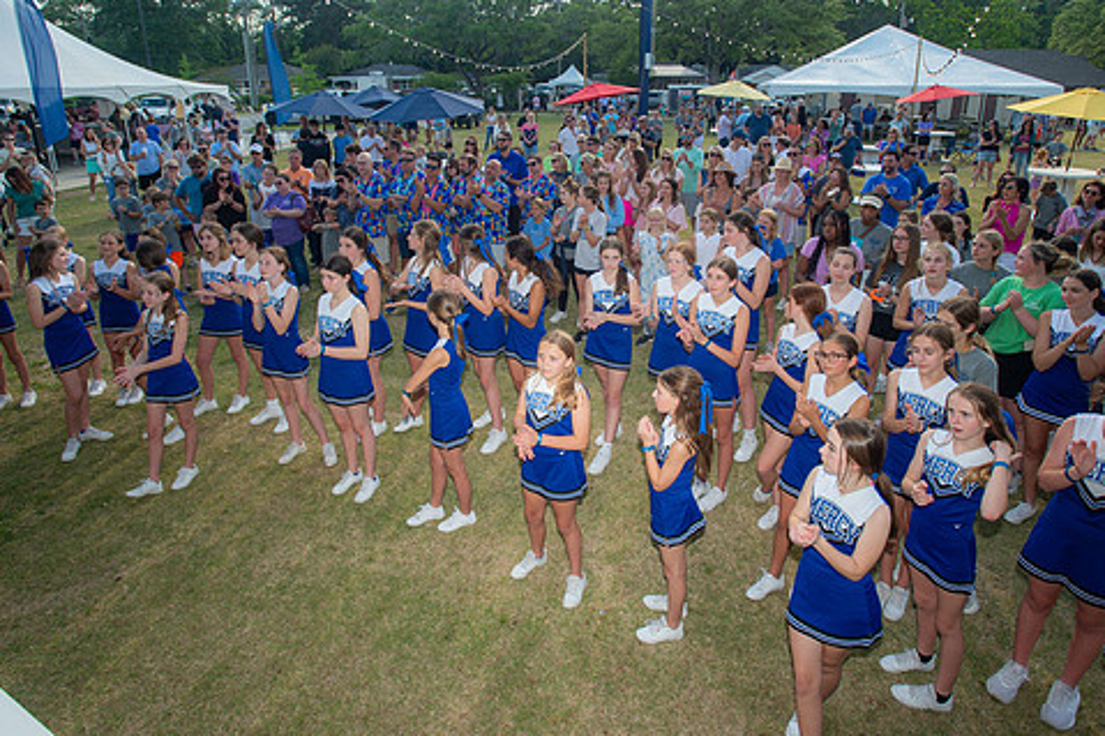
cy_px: 305
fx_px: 706
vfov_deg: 54.8
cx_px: 577
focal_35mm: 23
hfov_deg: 76.1
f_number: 4.5
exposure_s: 1/250
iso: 100
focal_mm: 19
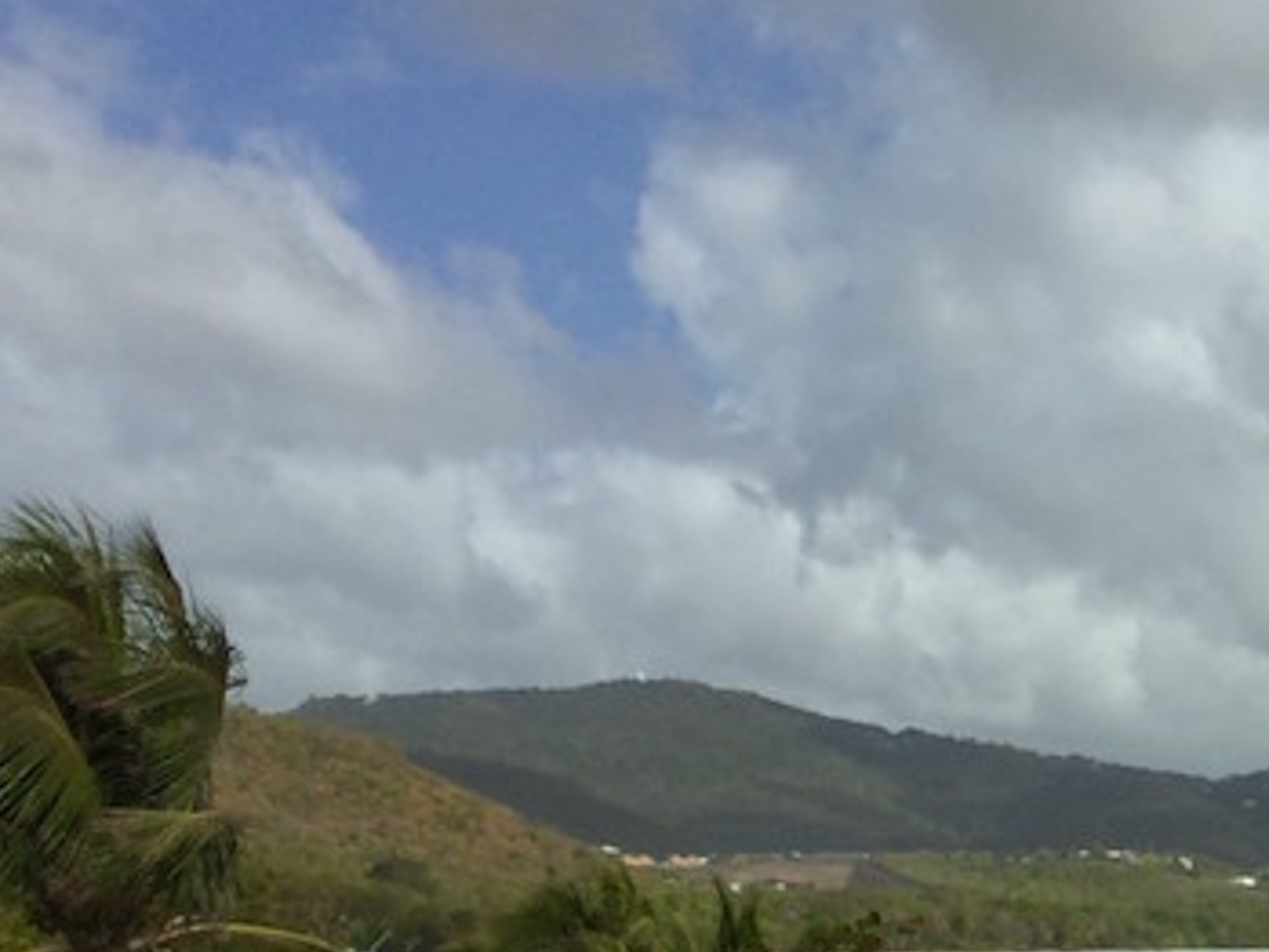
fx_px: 3154
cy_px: 879
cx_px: 1571
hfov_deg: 21.0
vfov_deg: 16.9
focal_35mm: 86
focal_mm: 4.12
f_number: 2.2
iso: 40
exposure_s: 1/3425
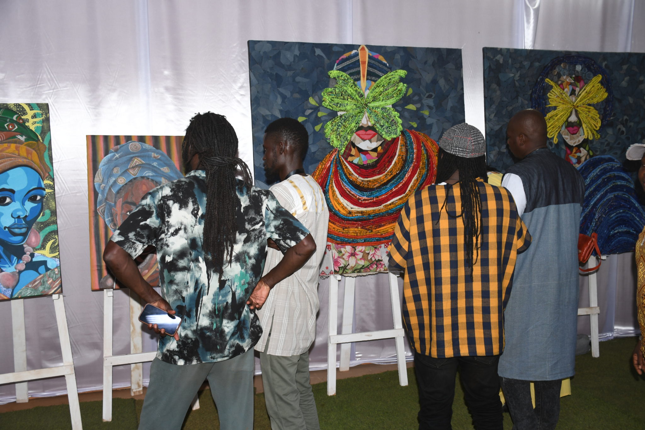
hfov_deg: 53.1
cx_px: 322
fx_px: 645
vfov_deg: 36.9
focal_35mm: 36
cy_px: 215
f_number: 3.8
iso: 200
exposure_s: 1/60
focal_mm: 24
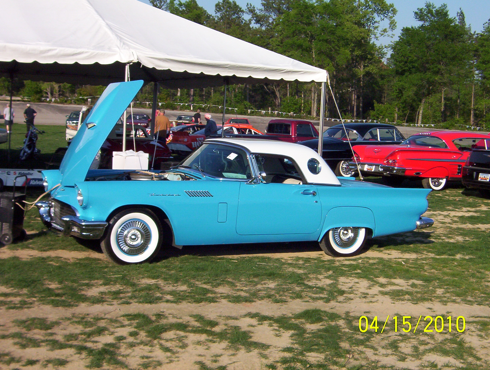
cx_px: 245
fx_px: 724
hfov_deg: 37.4
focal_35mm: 51
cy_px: 185
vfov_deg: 28.7
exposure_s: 1/605
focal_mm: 7.88
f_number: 5.97
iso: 100
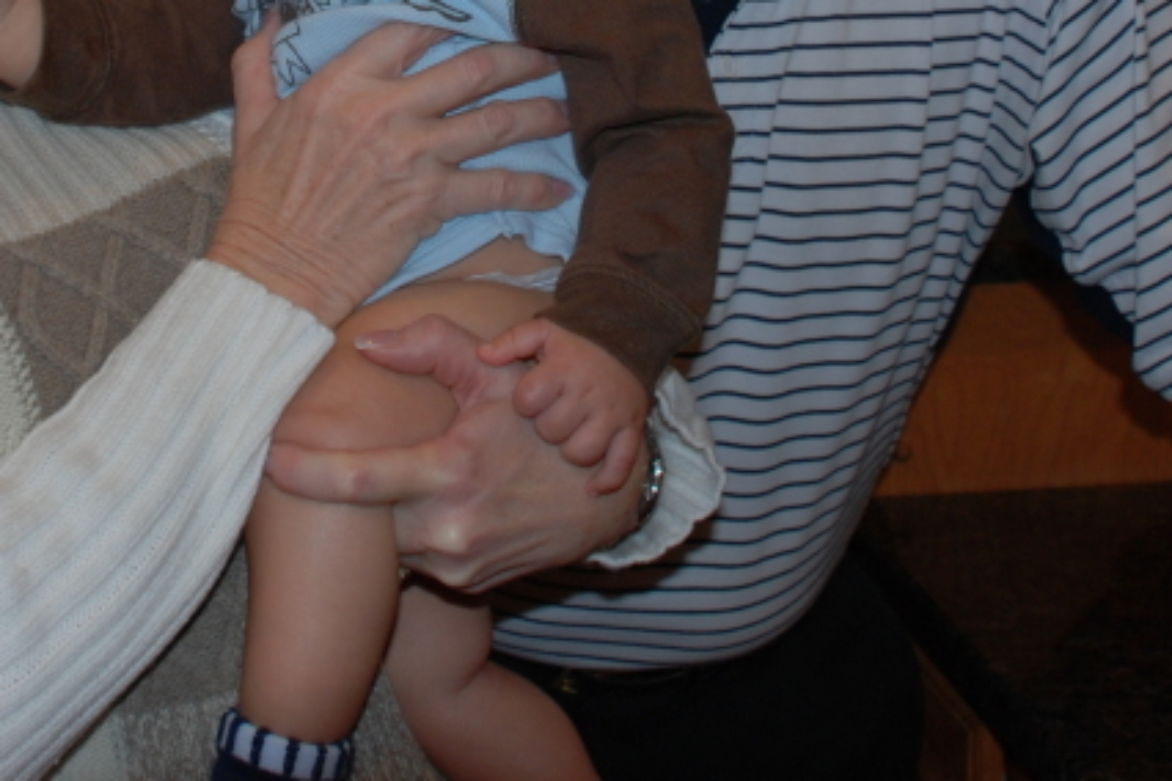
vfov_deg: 19.8
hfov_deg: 30.7
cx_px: 393
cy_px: -120
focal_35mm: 65
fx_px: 2116
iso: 200
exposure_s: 1/60
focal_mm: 18
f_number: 3.5
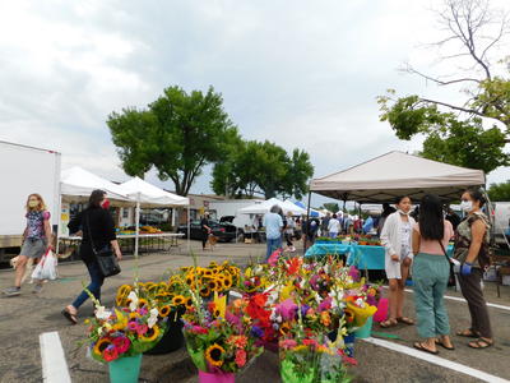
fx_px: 339
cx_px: 255
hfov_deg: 73.9
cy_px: 192
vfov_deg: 58.9
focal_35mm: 23
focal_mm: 4
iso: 125
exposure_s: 1/1000
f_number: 3
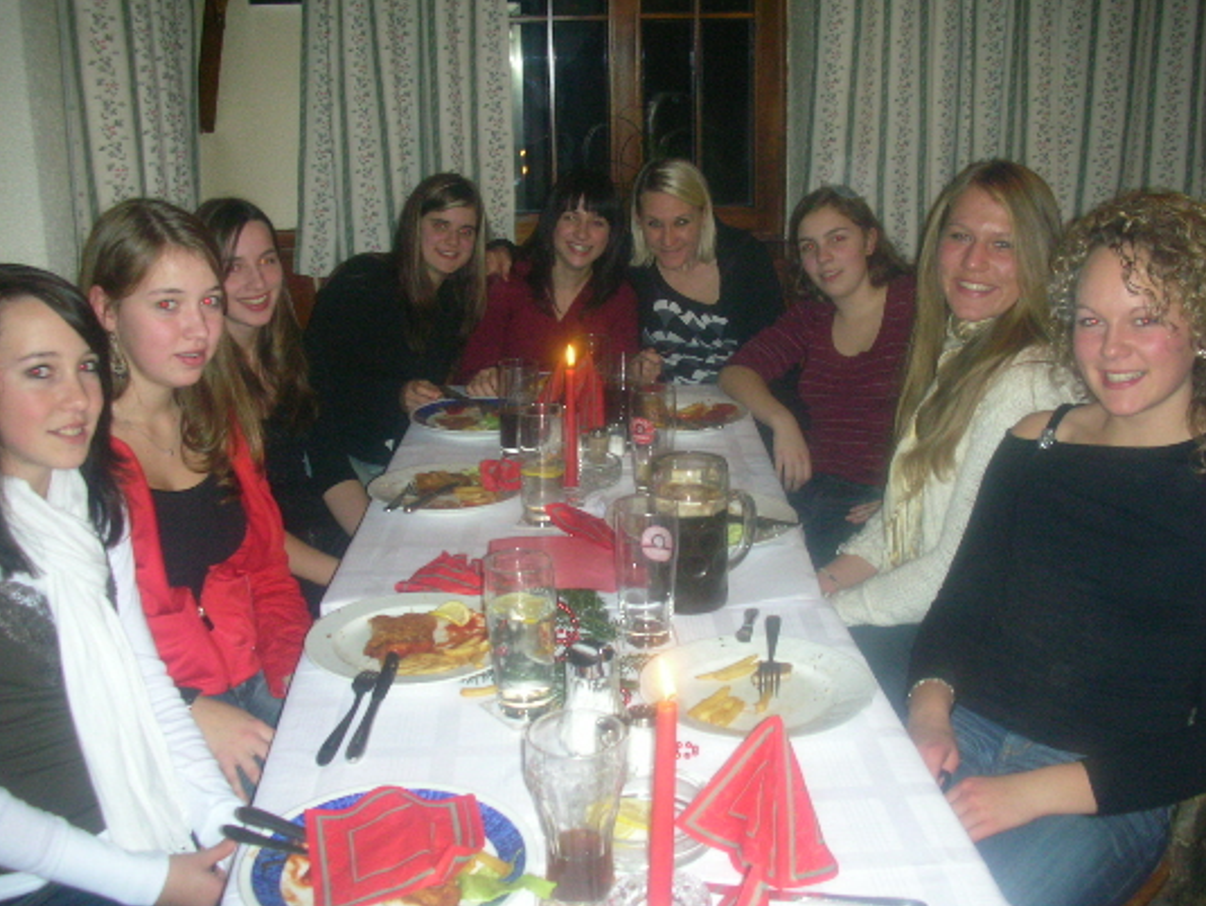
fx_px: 1290
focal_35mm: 37
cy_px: 436
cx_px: 586
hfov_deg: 50.1
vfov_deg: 38.7
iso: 132
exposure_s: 1/60.1
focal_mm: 5.8
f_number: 3
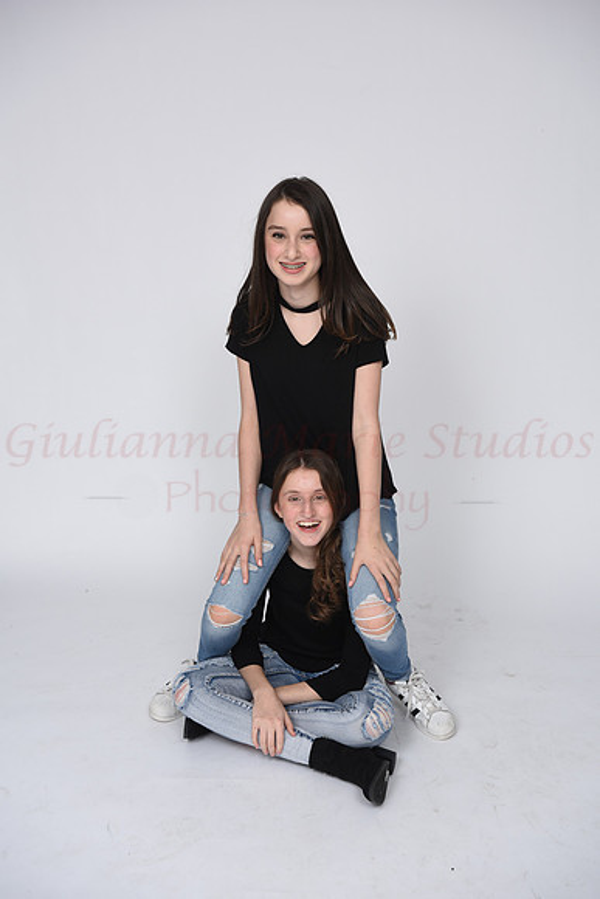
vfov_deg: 44.5
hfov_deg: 30.5
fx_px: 1099
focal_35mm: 44
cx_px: 300
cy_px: 450
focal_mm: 44
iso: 100
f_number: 7.1
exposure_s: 1/160
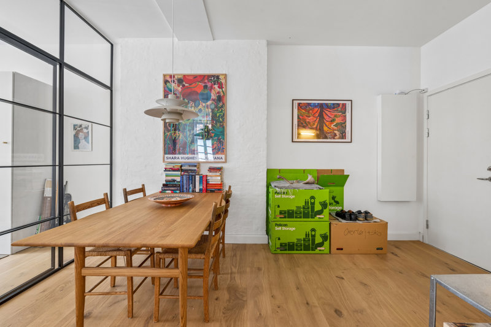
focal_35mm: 16
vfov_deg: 73.7
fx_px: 218
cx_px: 246
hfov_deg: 96.7
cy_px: 164
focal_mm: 16
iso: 160
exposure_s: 1/5
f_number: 9
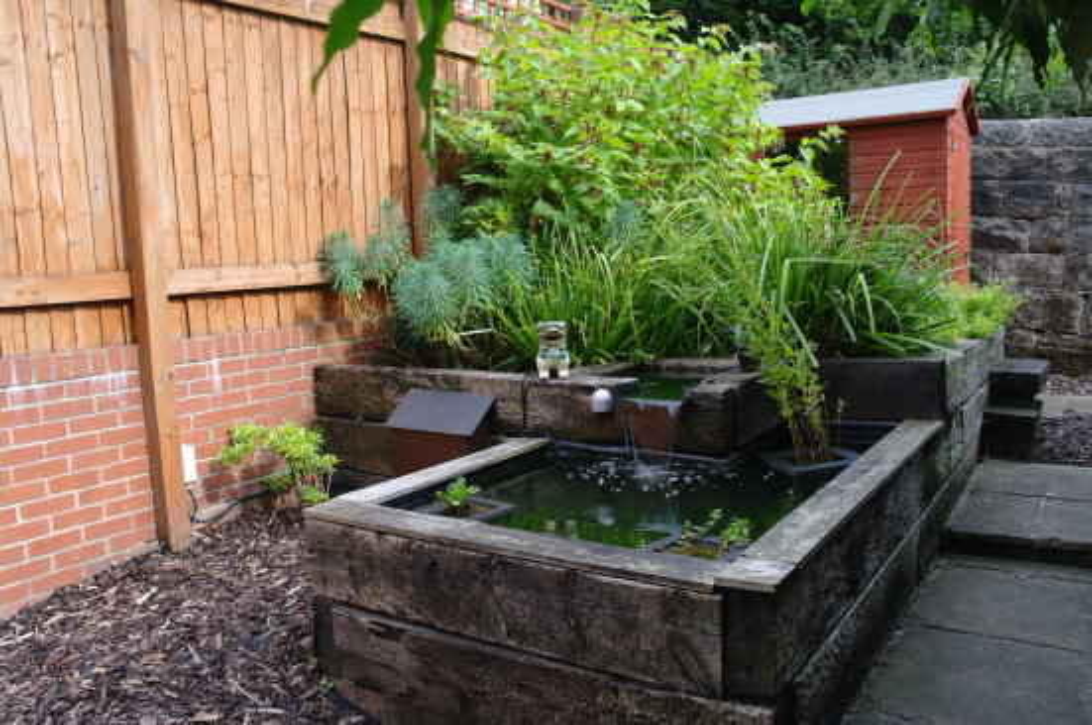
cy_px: 362
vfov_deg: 47.8
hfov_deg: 67.4
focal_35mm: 27
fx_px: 818
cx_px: 546
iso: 100
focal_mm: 18
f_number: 6.3
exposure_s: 1/50
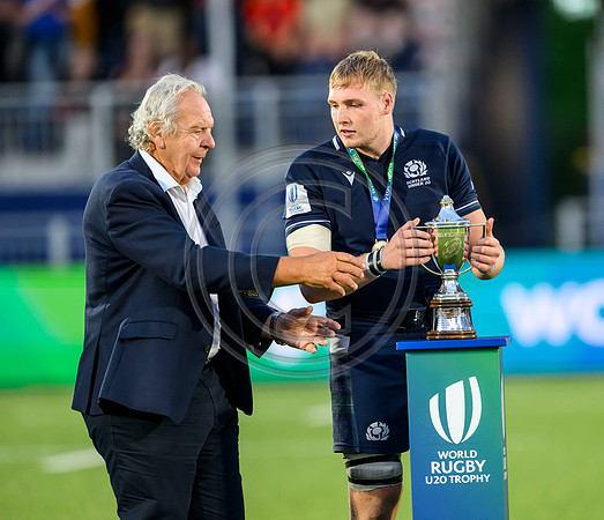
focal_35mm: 491
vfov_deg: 3.3
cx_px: 407
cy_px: 249
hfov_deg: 3.8
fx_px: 9035
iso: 4000
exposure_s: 1/1000
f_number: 3.2
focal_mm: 400
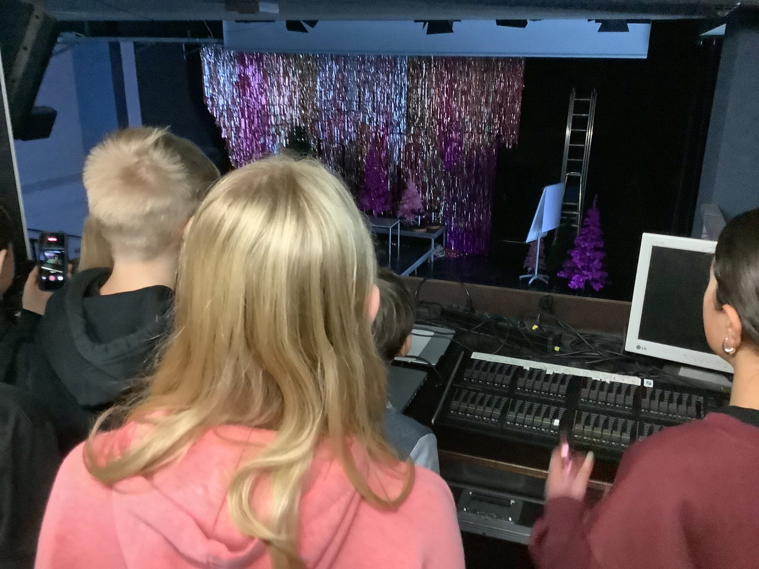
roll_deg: -1.8
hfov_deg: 58.4
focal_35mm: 31
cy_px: 284
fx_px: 680
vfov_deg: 45.4
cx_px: 380
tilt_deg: -22.8
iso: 800
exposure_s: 1/25
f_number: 2.4
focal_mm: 3.3
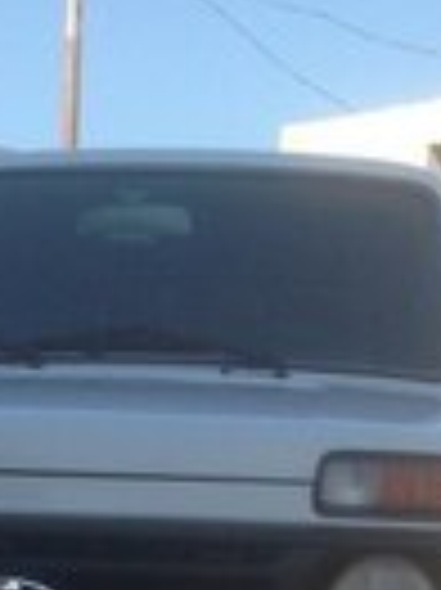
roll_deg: -2.5
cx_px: 14
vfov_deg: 14.8
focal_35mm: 125
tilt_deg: -8.1
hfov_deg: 11.7
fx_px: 2127
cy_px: 851
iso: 50
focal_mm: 4.12
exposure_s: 1/951
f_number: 2.4
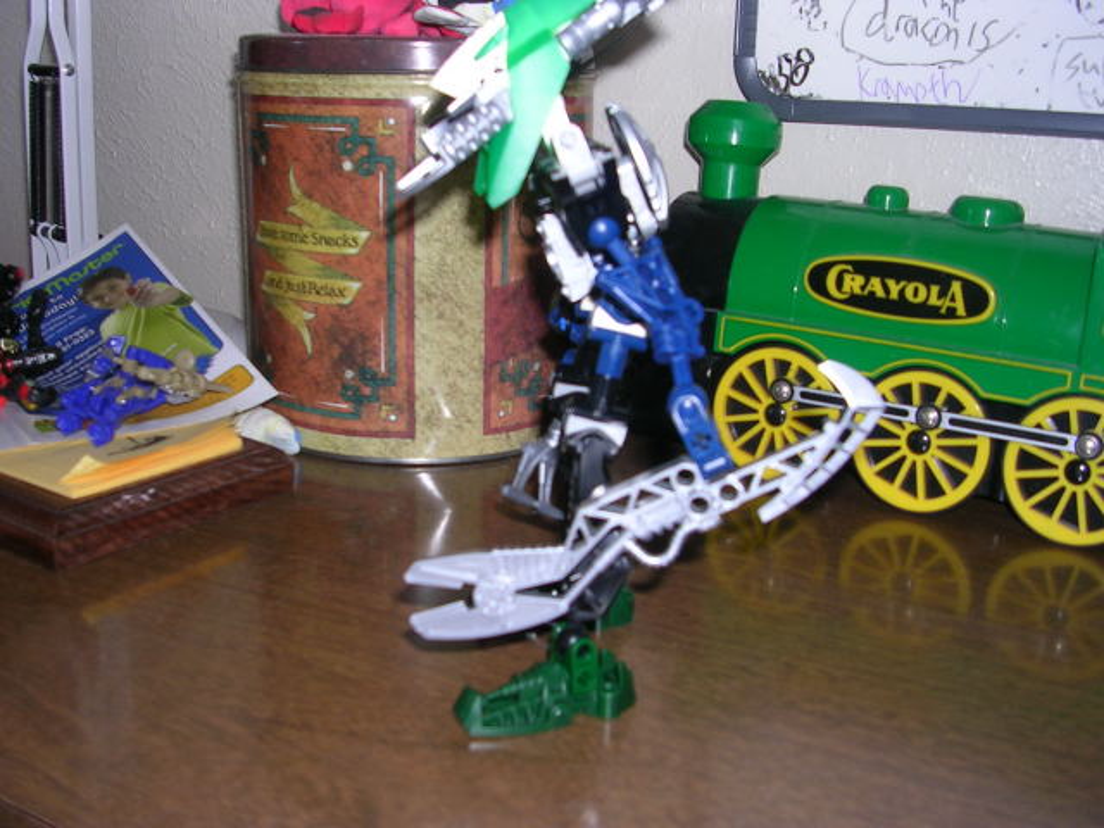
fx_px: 1212
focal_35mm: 38
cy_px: 414
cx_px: 552
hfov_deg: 49.0
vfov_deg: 37.7
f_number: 2.8
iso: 50
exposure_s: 1/60.1
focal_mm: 5.8
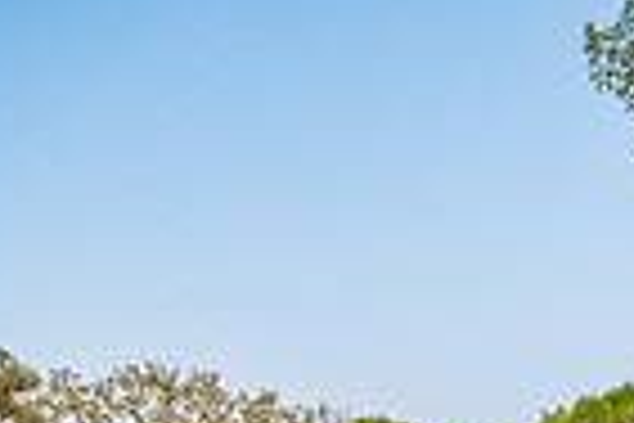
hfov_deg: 18.7
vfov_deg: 12.8
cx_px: 886
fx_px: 1743
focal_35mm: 99
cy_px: 711
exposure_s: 1/400
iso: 4000
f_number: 4
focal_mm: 24
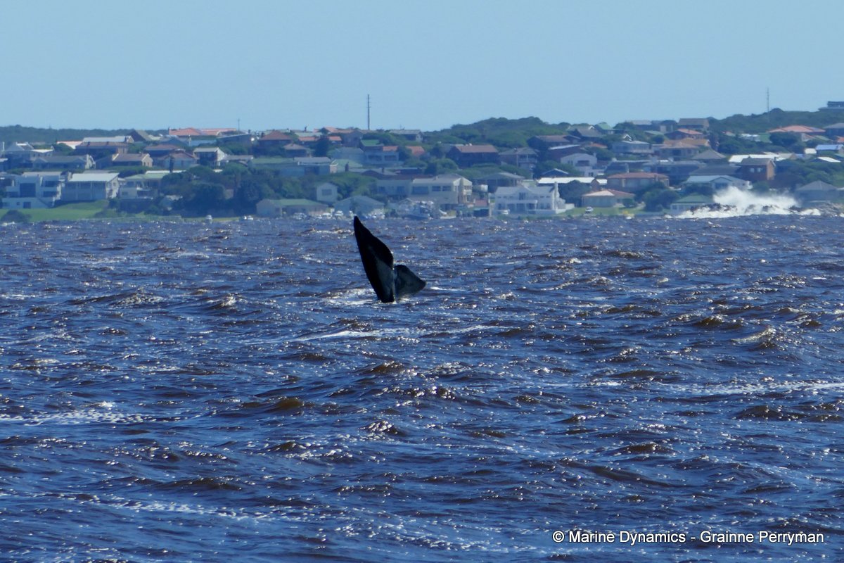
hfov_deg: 5.2
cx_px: 422
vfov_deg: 3.4
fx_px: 9354
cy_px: 282
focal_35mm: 399
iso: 125
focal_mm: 145.41
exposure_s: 1/1600
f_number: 4.5
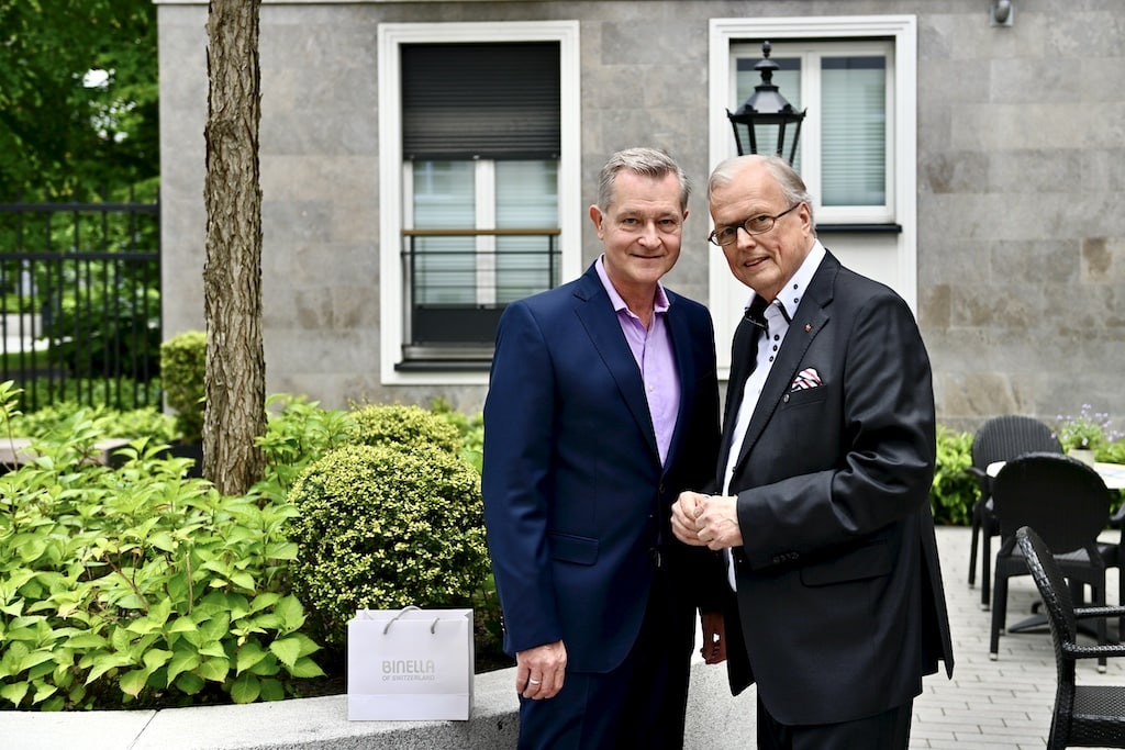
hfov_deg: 44.5
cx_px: 562
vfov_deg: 30.5
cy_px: 375
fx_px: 1375
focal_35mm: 44
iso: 100
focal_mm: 44
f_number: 3.2
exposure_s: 1/160
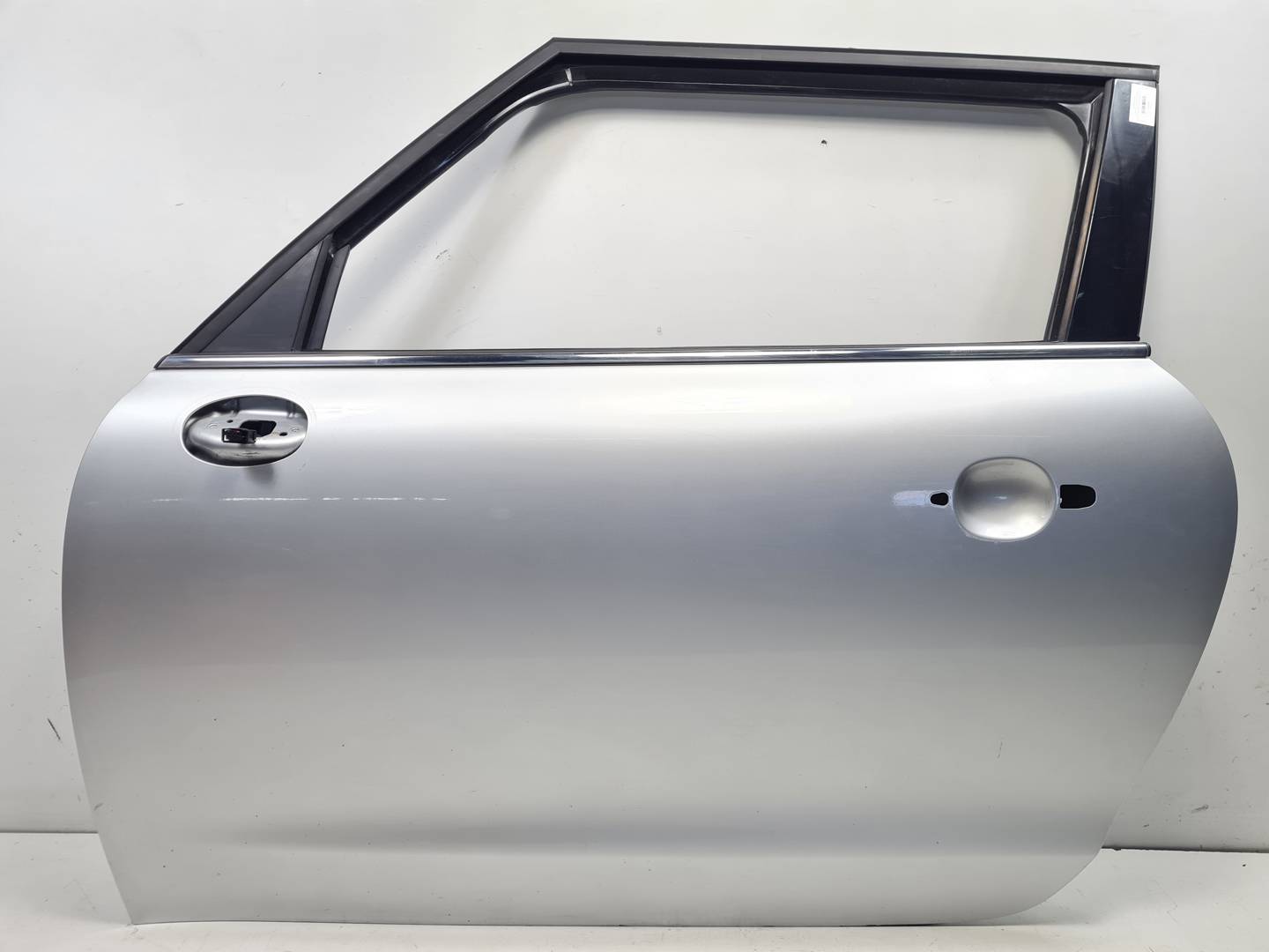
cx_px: 634
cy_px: 476
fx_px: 953
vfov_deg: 53.1
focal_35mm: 26
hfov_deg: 67.3
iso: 50
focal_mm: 5.4
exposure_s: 1/100
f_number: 1.8
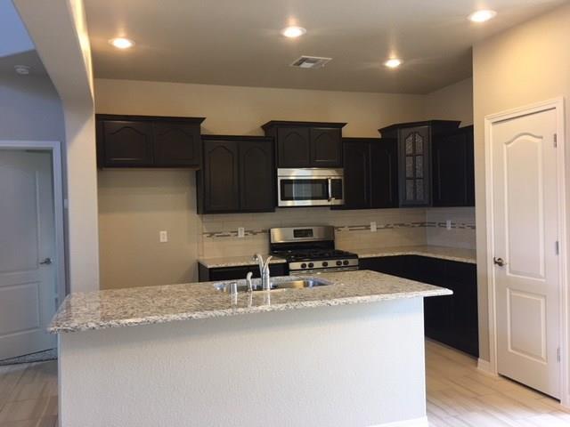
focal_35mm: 29
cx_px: 285
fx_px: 478
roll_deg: +1.0
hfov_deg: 61.7
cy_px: 214
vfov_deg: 48.2
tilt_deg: +0.0
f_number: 2.2
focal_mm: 4.15
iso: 32
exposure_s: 1/15
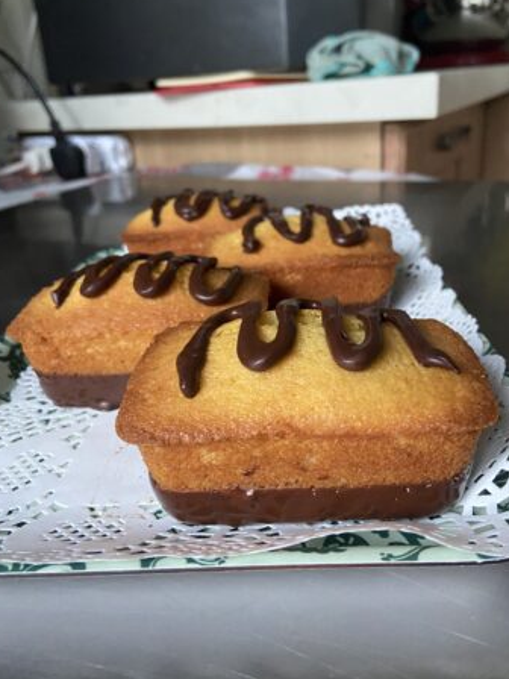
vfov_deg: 61.6
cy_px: 309
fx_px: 569
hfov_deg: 48.2
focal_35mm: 29
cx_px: 267
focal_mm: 4.25
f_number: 1.8
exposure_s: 1/60
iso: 500
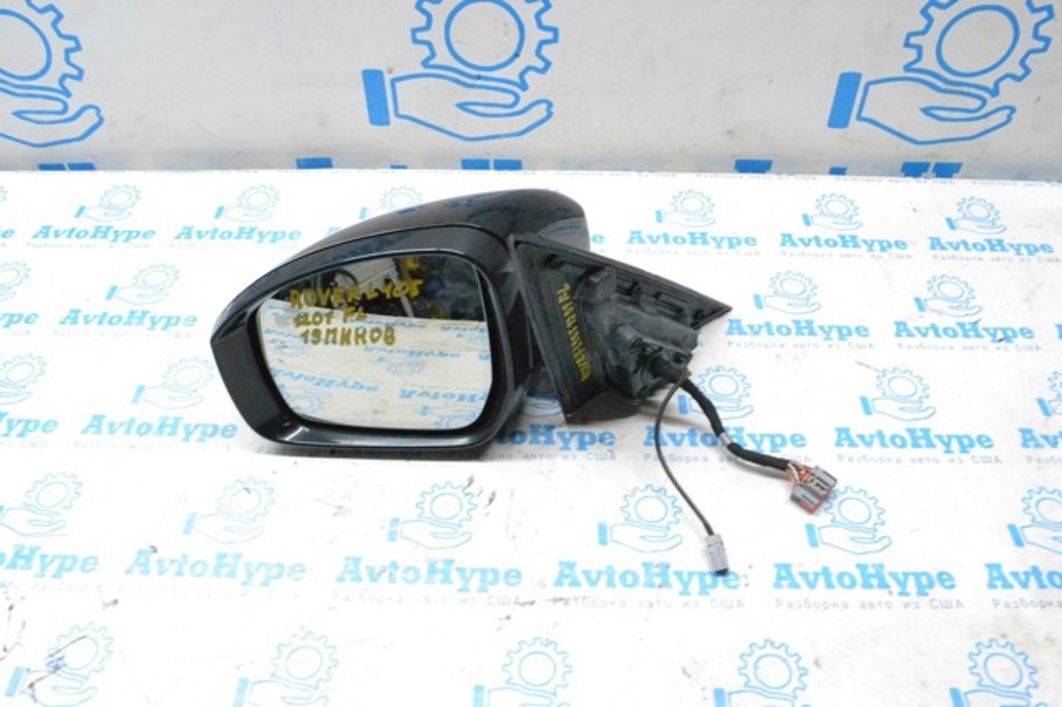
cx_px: 531
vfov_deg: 43.6
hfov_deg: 62.0
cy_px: 354
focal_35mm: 30
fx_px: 885
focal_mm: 20
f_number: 10
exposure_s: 1/125
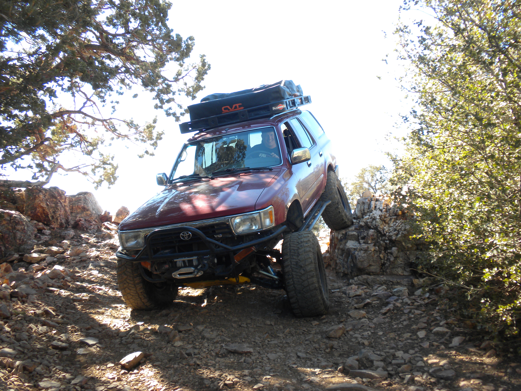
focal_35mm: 37
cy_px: 196
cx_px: 260
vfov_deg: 38.7
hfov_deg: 50.1
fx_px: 557
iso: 64
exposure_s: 1/78.3
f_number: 3.5
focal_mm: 6.6
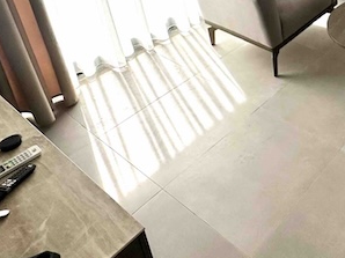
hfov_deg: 37.8
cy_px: -59
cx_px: 392
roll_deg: +0.9
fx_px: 398
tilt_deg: -20.0
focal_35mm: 40
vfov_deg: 30.1
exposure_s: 1/622
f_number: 2.2
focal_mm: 2.22
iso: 40
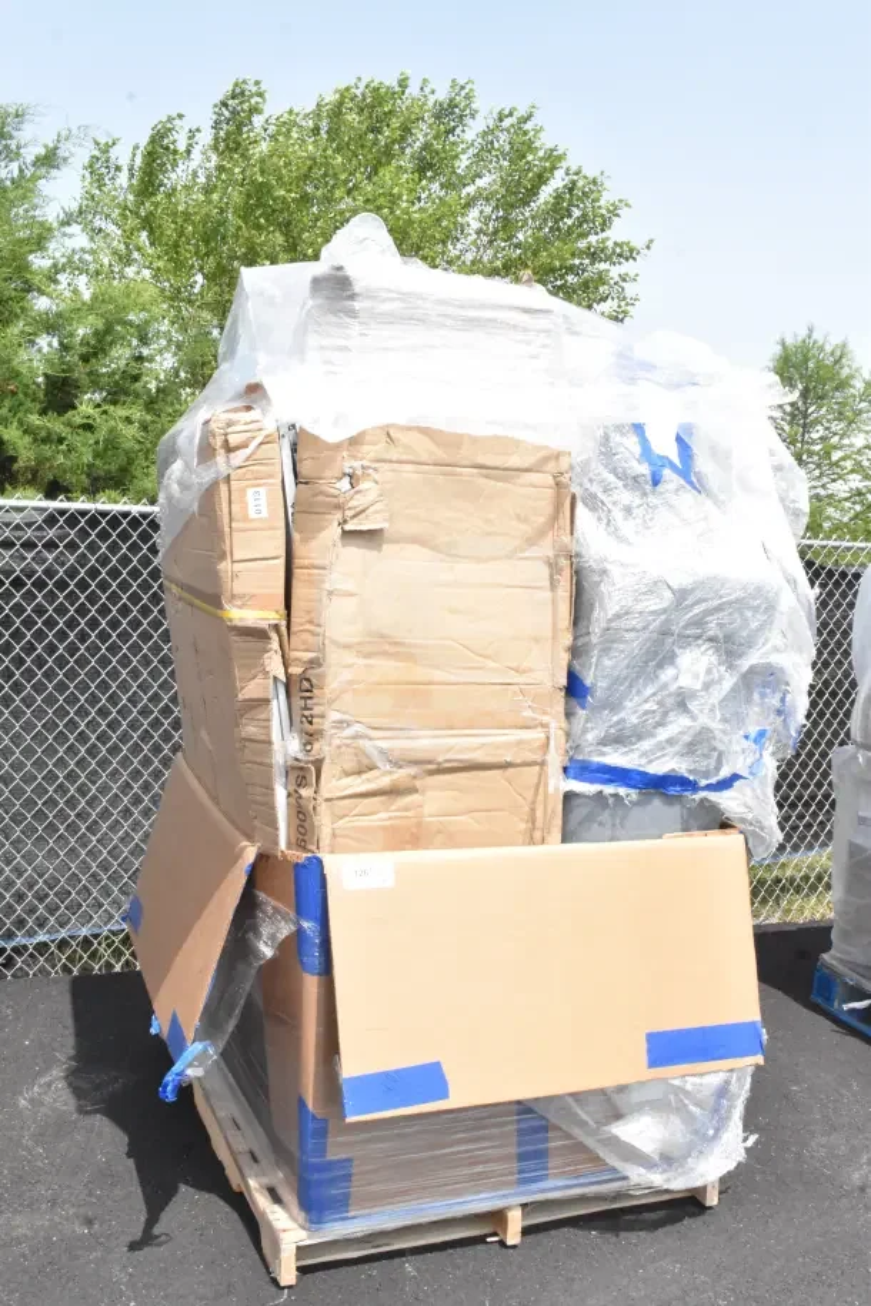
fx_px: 1306
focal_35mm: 36
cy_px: 653
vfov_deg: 53.1
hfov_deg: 36.9
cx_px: 436
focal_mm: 24
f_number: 20
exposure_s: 1/1600
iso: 6400
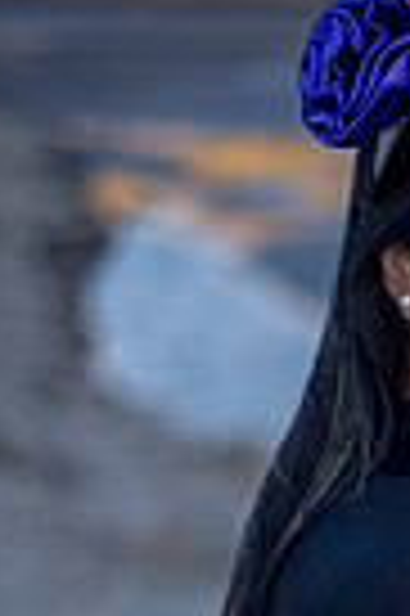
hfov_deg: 8.1
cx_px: 653
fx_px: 2809
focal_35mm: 164
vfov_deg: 12.2
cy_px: 805
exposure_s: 1/1600
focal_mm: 50
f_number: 1.8
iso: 100
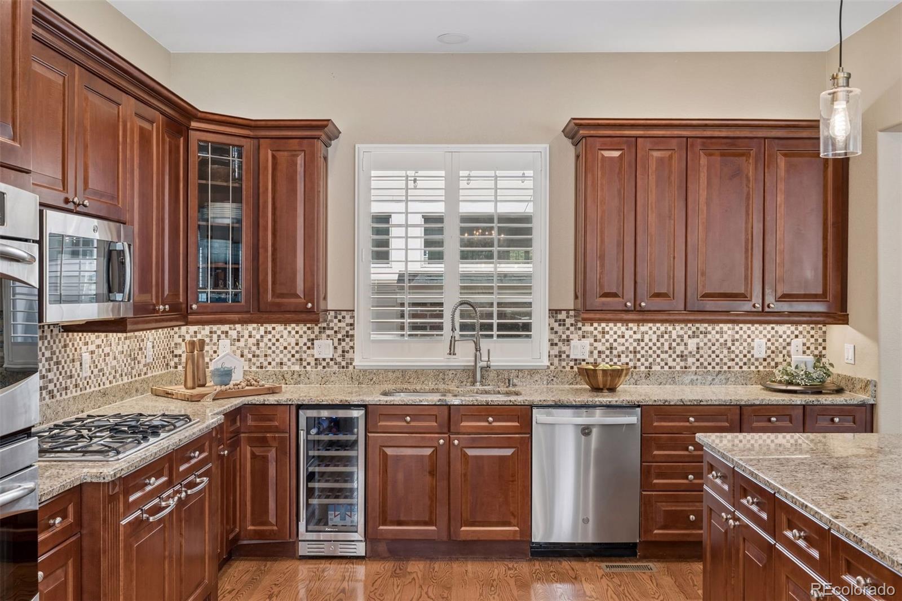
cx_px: 451
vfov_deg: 41.1
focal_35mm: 32
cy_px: 300
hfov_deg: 58.7
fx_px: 802
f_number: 9
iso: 400
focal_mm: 32
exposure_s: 1/15
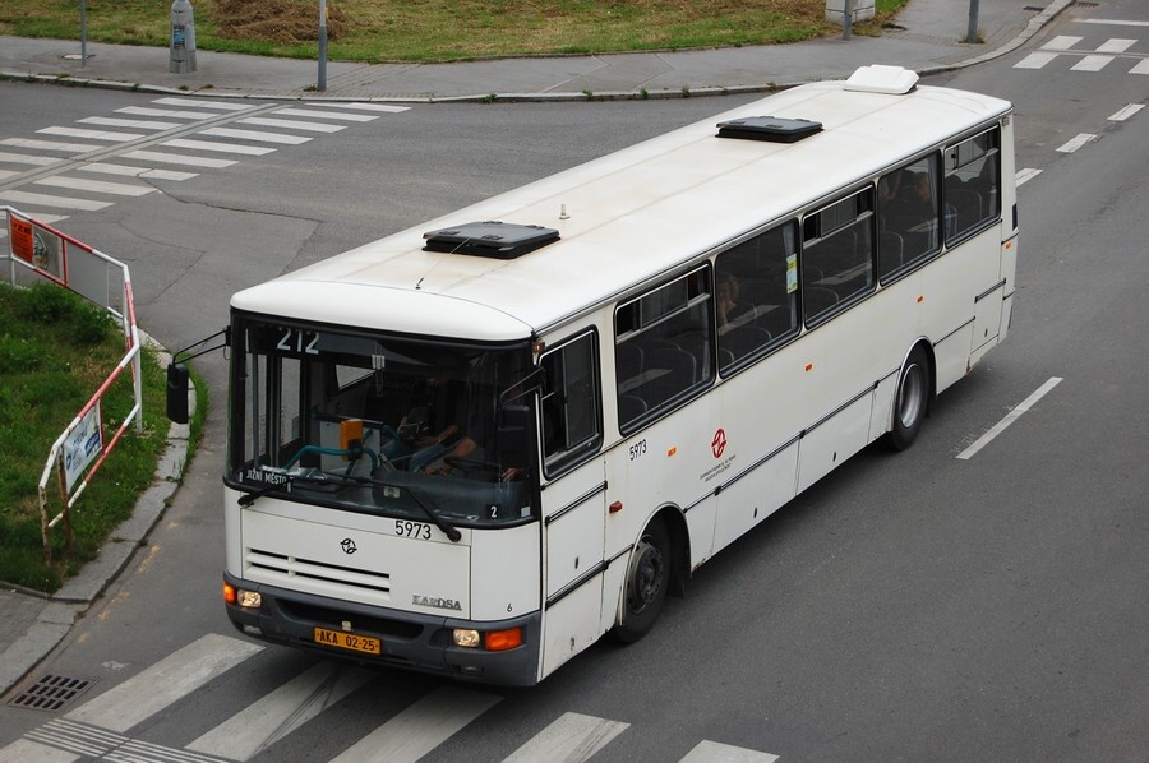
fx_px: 2630
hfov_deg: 24.6
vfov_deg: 16.5
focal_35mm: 82
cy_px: 382
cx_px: 574
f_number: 5.6
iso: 400
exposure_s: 1/1000
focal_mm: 55
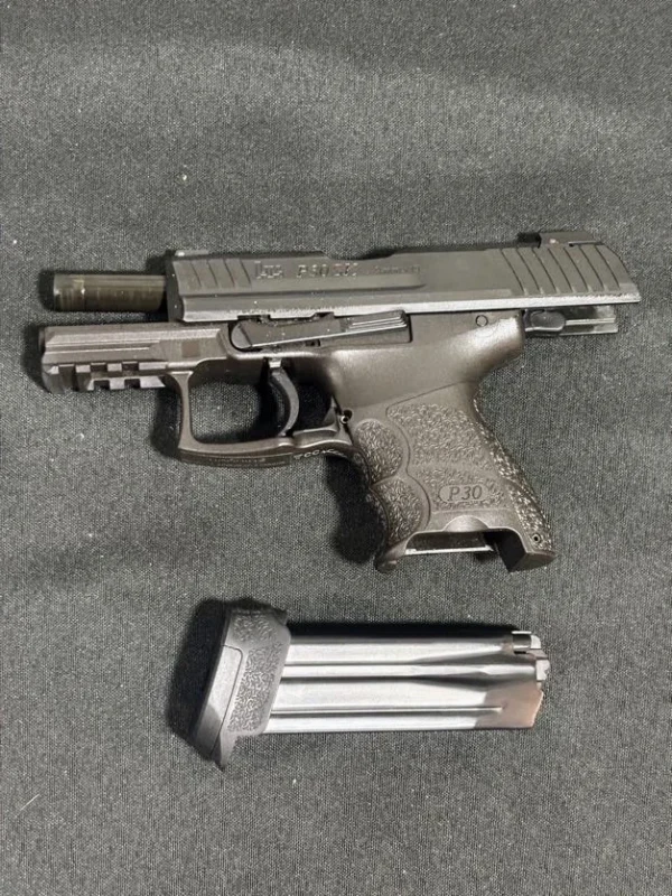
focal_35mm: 52
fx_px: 1346
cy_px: 448
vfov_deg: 36.8
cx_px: 336
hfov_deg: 28.0
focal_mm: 5.96
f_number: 1.6
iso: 400
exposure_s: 1/30
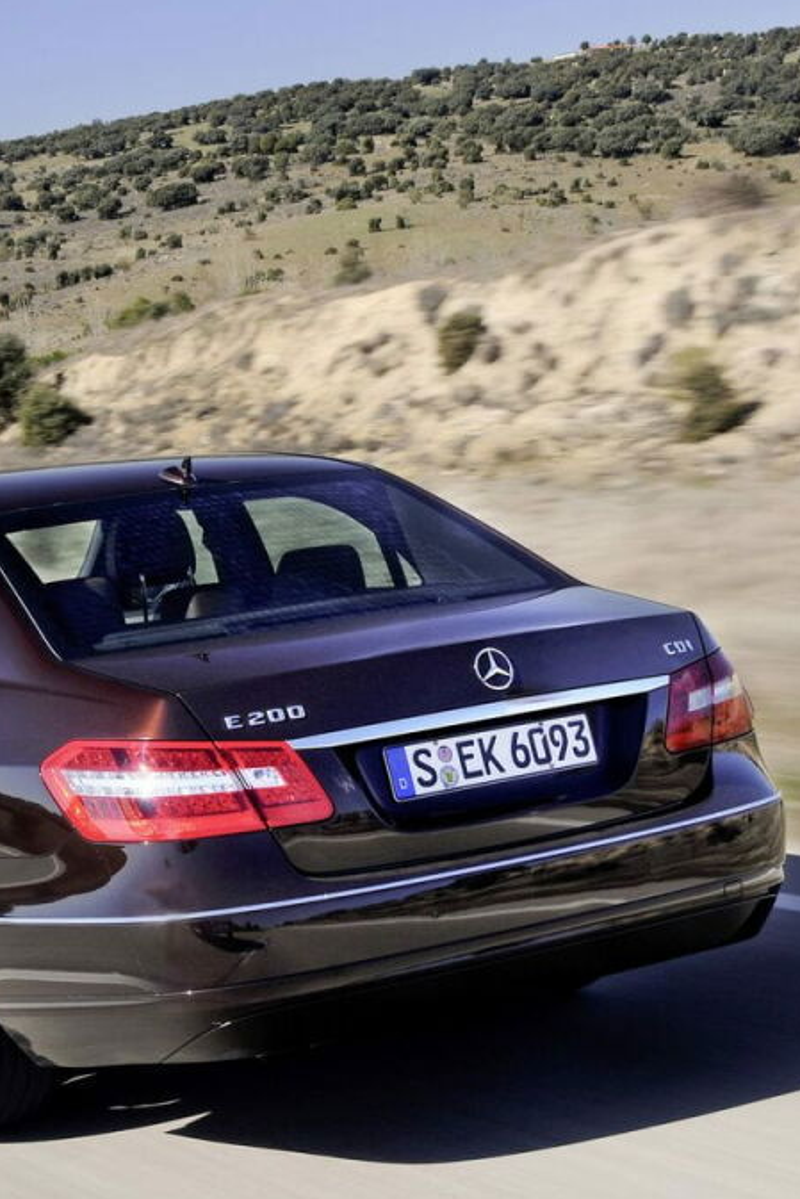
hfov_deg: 16.9
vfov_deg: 25.4
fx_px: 2657
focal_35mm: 80
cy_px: 597
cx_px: 96
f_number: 13
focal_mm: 35
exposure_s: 1/30
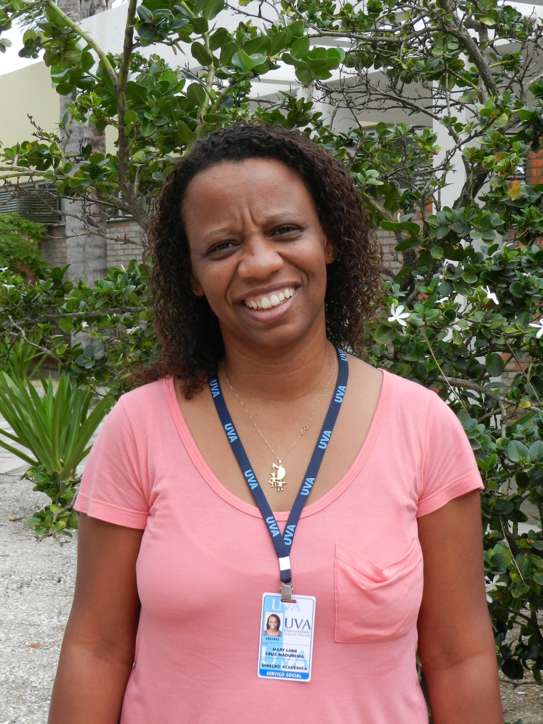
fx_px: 1255
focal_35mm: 60
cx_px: 272
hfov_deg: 24.4
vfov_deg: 32.2
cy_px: 362
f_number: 4.6
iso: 160
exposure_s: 1/250
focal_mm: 10.7
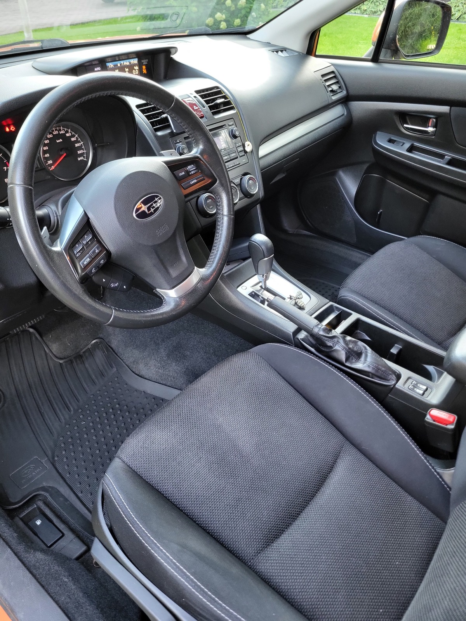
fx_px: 467
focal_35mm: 26
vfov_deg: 67.3
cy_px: 310
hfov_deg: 53.1
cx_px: 233
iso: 400
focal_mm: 5.4
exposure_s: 1/50
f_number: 1.8
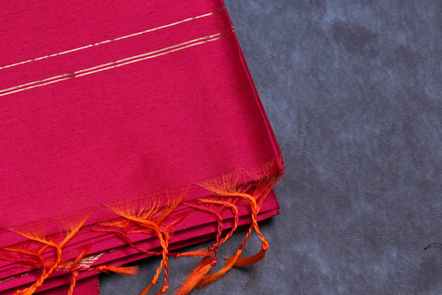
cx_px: -286
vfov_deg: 8.4
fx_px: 2001
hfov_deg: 11.9
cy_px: 45
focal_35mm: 163
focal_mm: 35
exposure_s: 1/100
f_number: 4
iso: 250
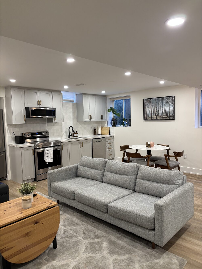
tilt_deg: -4.4
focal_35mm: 26
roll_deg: +1.1
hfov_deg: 53.1
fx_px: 202
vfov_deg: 67.3
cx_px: 101
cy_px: 134
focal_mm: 5.96
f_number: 1.6
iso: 125
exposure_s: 1/60
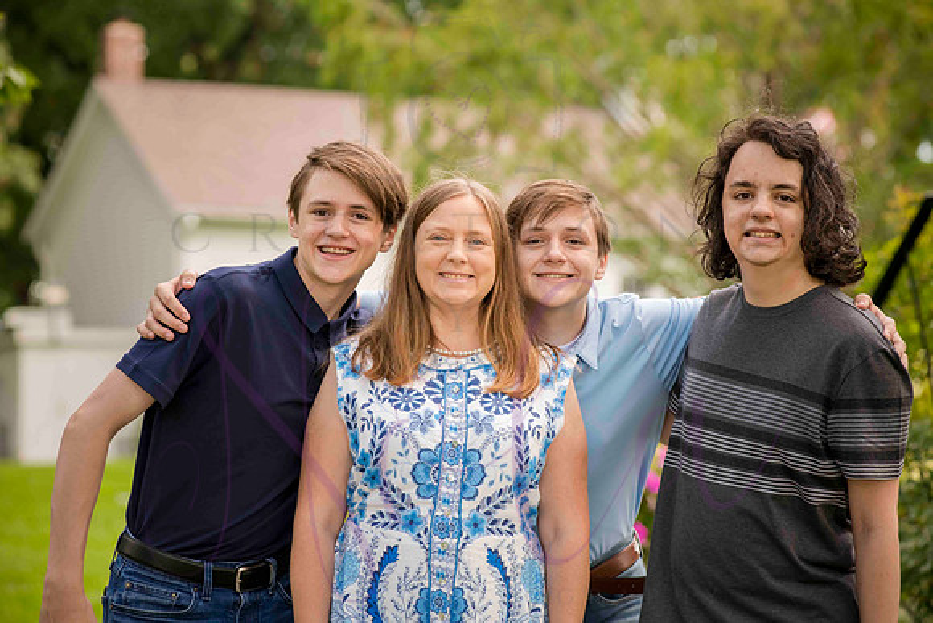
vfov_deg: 10.2
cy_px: 312
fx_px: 3499
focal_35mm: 135
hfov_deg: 15.2
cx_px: 466
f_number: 5
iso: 400
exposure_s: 1/320
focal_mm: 135
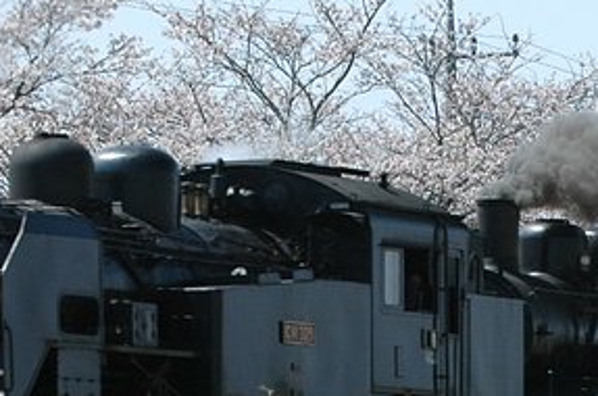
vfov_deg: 3.6
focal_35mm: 375
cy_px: 421
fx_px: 6215
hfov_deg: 5.5
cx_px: 481
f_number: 9
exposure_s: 1/160
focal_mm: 70
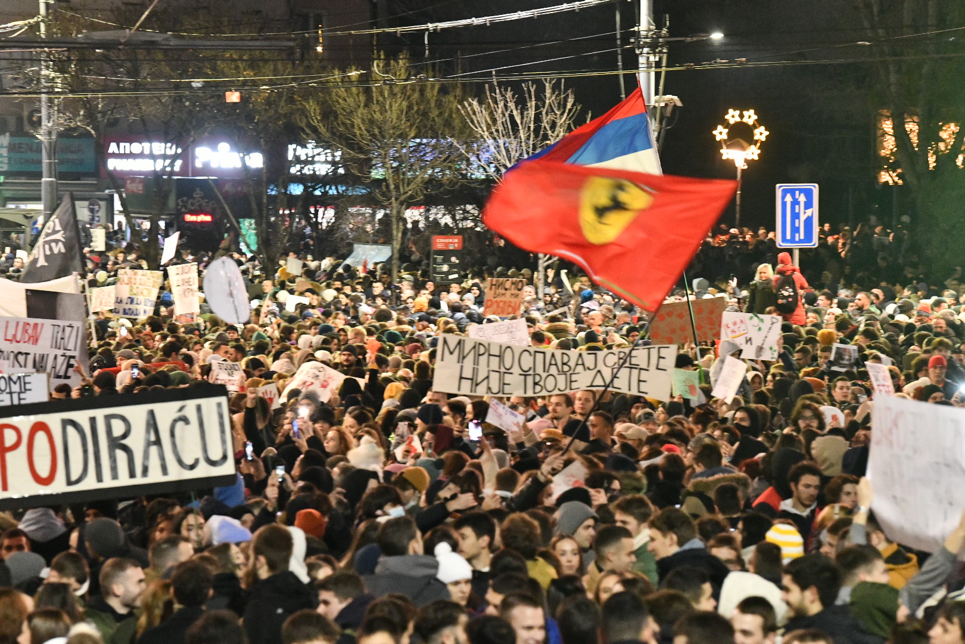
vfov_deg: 8.6
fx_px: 4289
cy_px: 322
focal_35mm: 160
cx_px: 482
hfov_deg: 12.8
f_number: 5.6
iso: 8000
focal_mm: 160
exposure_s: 1/50
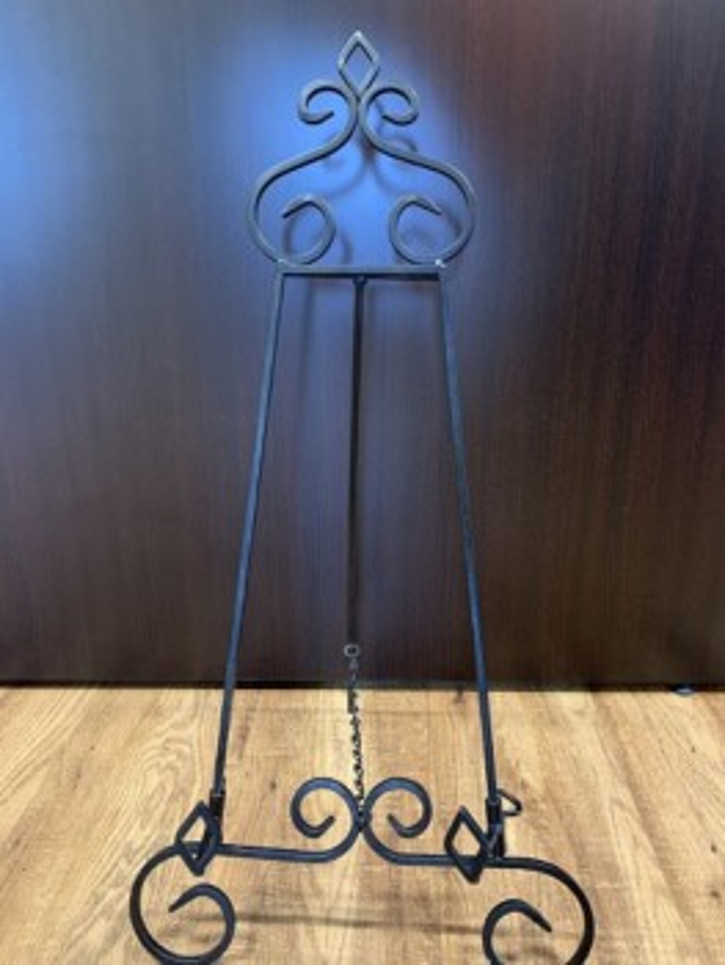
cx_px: 362
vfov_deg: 67.3
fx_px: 725
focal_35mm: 26
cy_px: 482
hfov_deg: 53.1
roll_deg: +1.8
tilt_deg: -18.7
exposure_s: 1/38
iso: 400
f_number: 1.8
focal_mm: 4.25
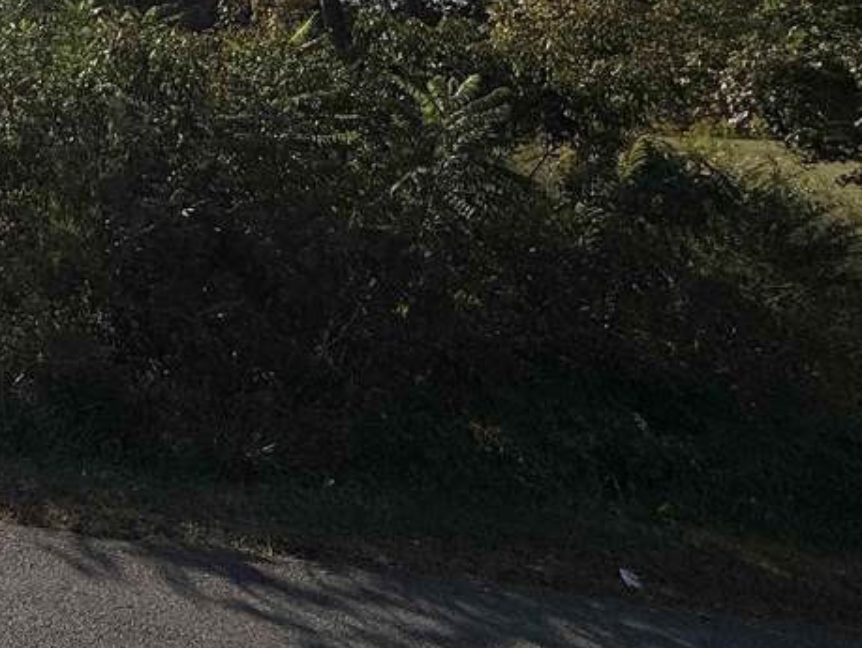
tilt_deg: +11.7
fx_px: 972
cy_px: -111
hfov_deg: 37.9
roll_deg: +0.1
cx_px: -131
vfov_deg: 31.5
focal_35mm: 39
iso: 40
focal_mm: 2.22
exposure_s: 1/6173
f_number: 2.2
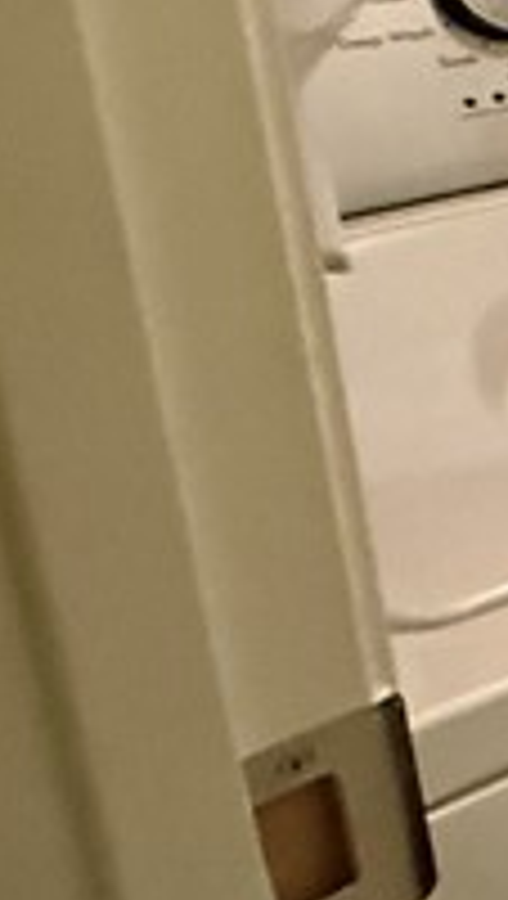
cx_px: 2032
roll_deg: -7.8
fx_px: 1862
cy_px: 194
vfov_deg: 26.7
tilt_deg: -18.9
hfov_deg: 8.2
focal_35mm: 78
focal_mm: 2.22
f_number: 2.2
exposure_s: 1/40
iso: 1000
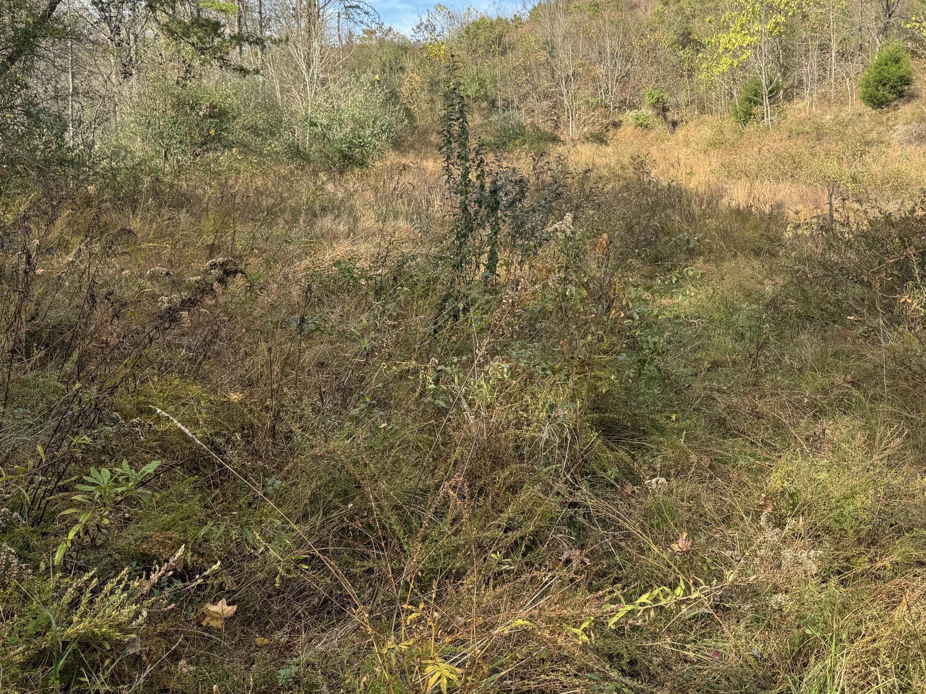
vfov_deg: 42.7
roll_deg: -0.3
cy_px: 269
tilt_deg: -8.9
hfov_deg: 54.7
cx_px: 581
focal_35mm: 33
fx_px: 883
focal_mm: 6.76
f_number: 1.78
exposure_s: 1/1311
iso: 80
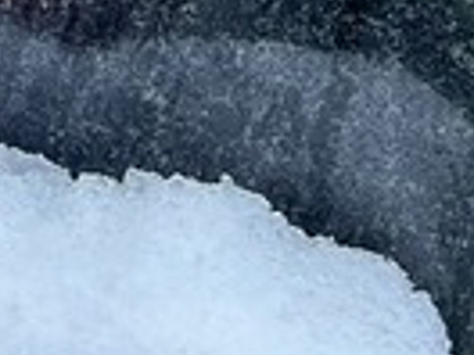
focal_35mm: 158
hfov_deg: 11.9
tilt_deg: -11.8
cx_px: -273
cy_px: -671
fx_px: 2164
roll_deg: -1.4
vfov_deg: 8.2
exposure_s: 1/102
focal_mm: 5.7
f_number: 1.5
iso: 125
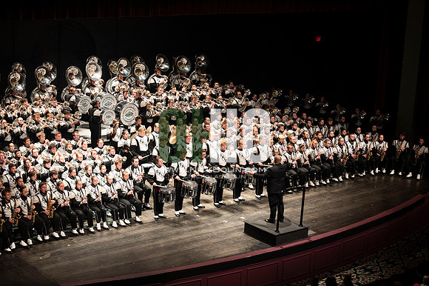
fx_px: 834
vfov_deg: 19.4
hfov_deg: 28.9
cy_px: 143
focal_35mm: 70
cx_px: 214
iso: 2500
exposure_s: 1/500
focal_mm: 70
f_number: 2.8
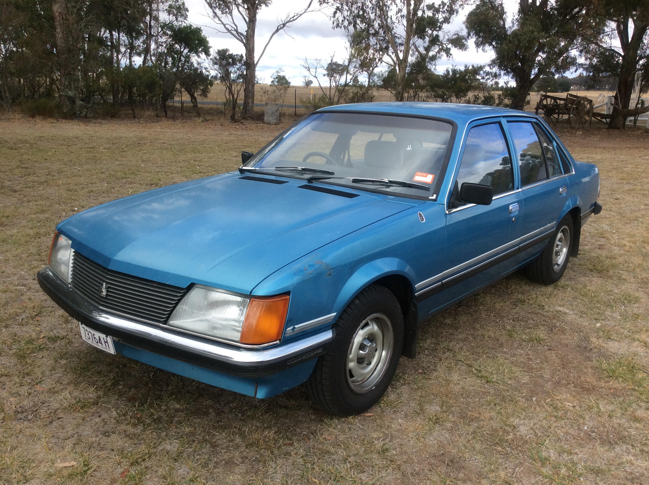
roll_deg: -2.0
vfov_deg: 44.1
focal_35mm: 32
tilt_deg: -15.3
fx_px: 599
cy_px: 242
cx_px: 324
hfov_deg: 56.9
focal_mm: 3.3
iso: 32
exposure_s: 1/389
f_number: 2.4
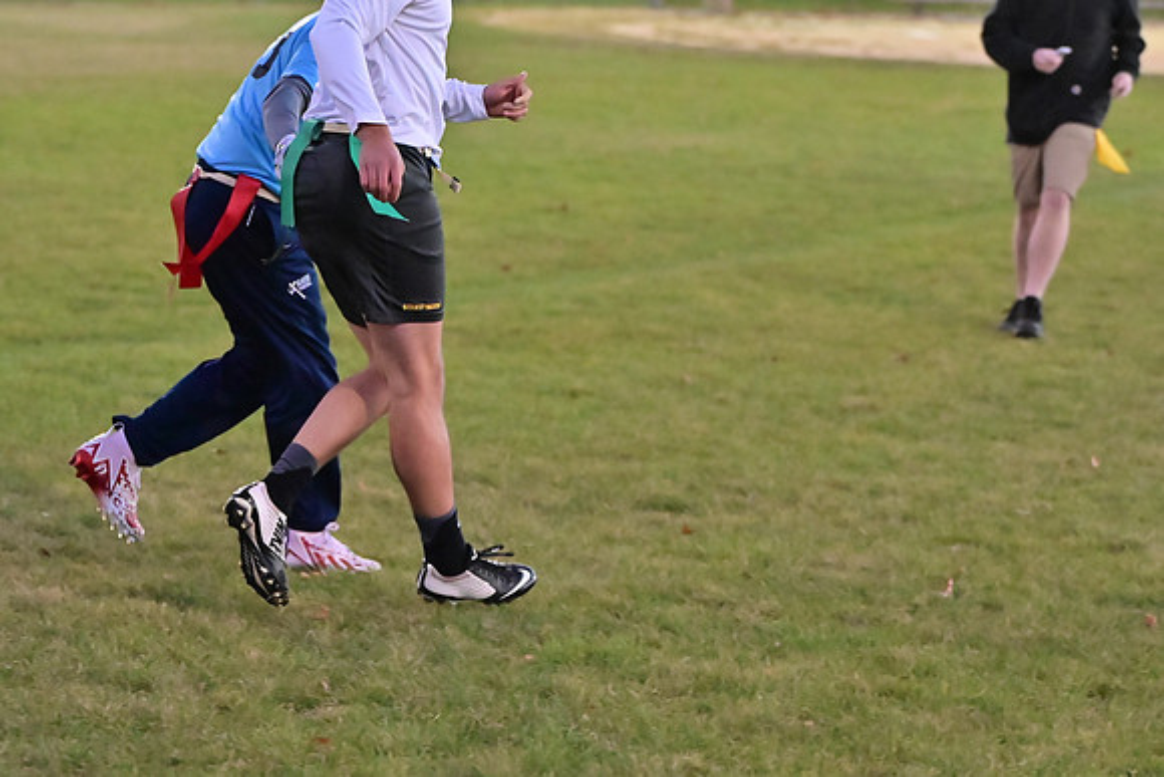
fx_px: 5077
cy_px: 388
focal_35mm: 157
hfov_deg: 13.1
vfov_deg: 8.7
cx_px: 582
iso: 6400
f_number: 4
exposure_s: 1/640
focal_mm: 105
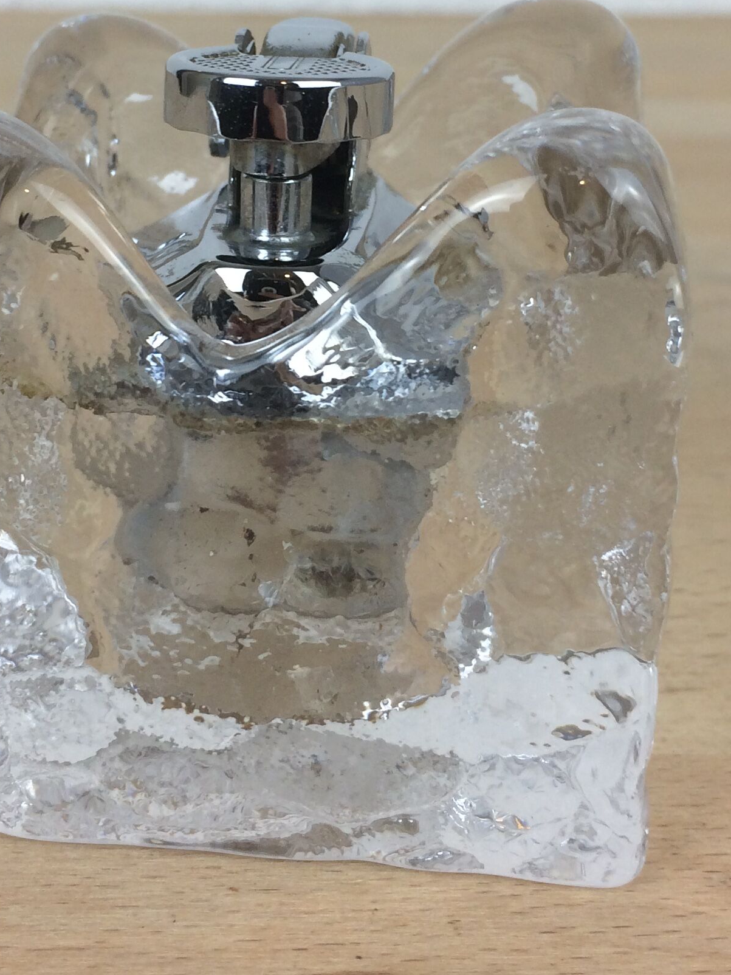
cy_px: 246
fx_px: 1661
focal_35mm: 59
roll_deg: -0.7
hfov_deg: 24.8
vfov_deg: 32.1
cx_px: 298
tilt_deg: -15.7
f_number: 2.2
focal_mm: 4.15
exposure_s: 1/100
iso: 50
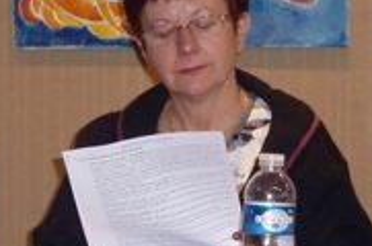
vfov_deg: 7.7
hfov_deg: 11.6
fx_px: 1826
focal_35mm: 177
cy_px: 96
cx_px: 208
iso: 320
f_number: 3.8
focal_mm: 7.9
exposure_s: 1/30
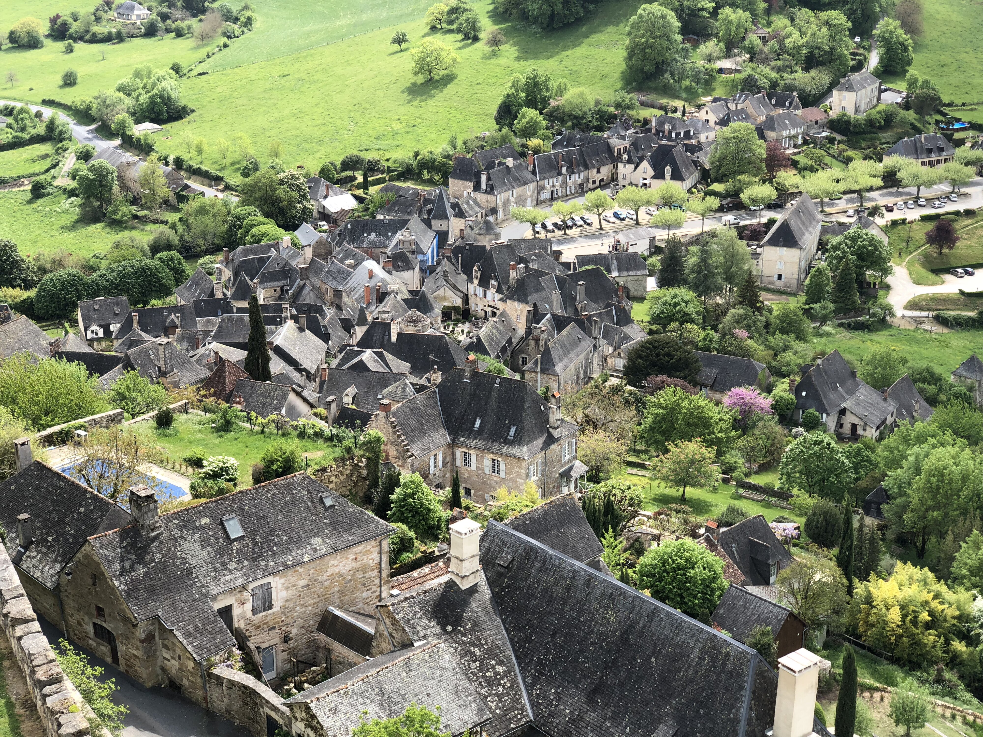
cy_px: 368
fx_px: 1477
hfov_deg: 36.8
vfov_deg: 28.0
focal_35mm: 52
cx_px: 492
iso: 16
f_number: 2.4
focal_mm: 6
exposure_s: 1/378
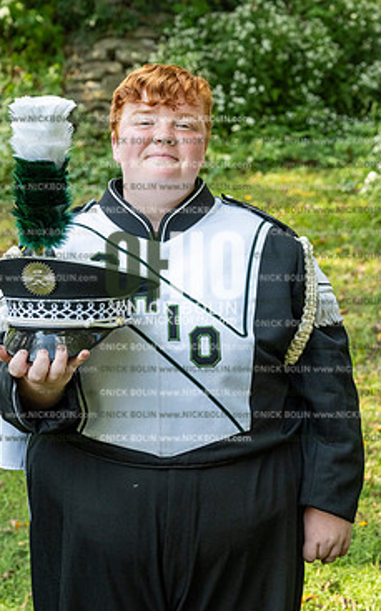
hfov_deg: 18.6
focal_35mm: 70
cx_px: 175
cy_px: 278
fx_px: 1164
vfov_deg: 29.4
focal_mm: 56
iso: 1250
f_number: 5.6
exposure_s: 1/800
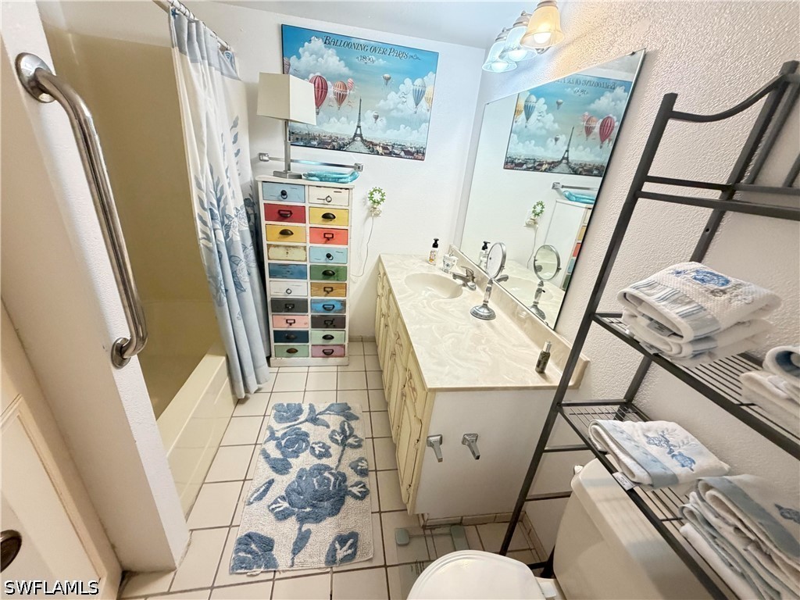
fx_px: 324
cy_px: 300
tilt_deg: -24.9
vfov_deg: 85.7
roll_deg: -5.9
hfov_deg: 102.1
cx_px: 400
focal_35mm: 14
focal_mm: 2.22
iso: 500
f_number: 2.2
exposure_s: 1/60
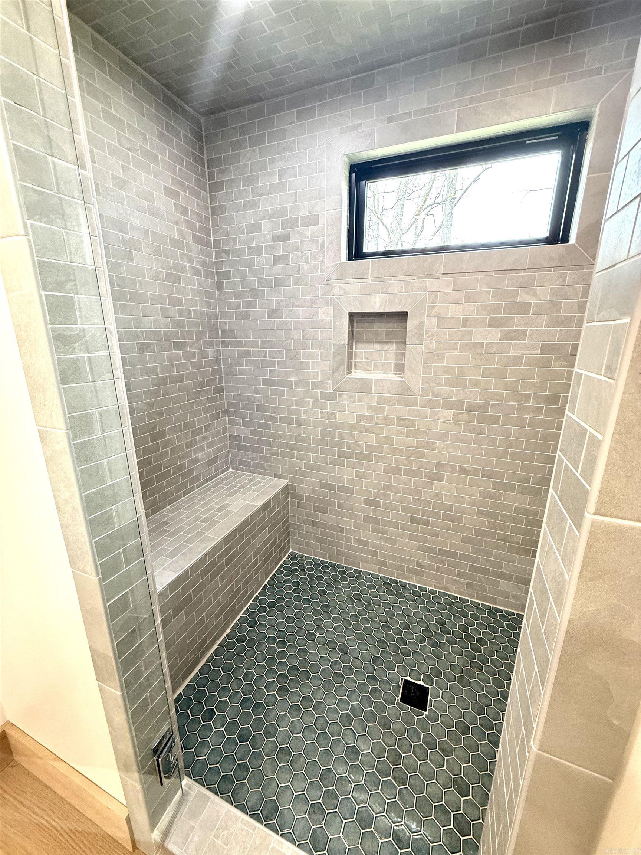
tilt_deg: -14.5
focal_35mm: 14
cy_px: 428
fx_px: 346
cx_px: 320
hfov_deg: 85.7
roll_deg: -0.2
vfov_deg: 102.1
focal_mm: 2.22
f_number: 2.2
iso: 320
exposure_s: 1/120
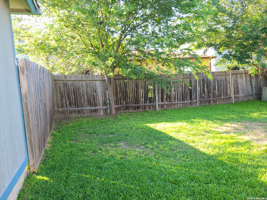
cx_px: 134
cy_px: 100
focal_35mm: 26
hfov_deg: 67.3
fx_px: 201
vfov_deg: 53.1
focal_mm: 5.4
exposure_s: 1/120
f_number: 1.8
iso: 40
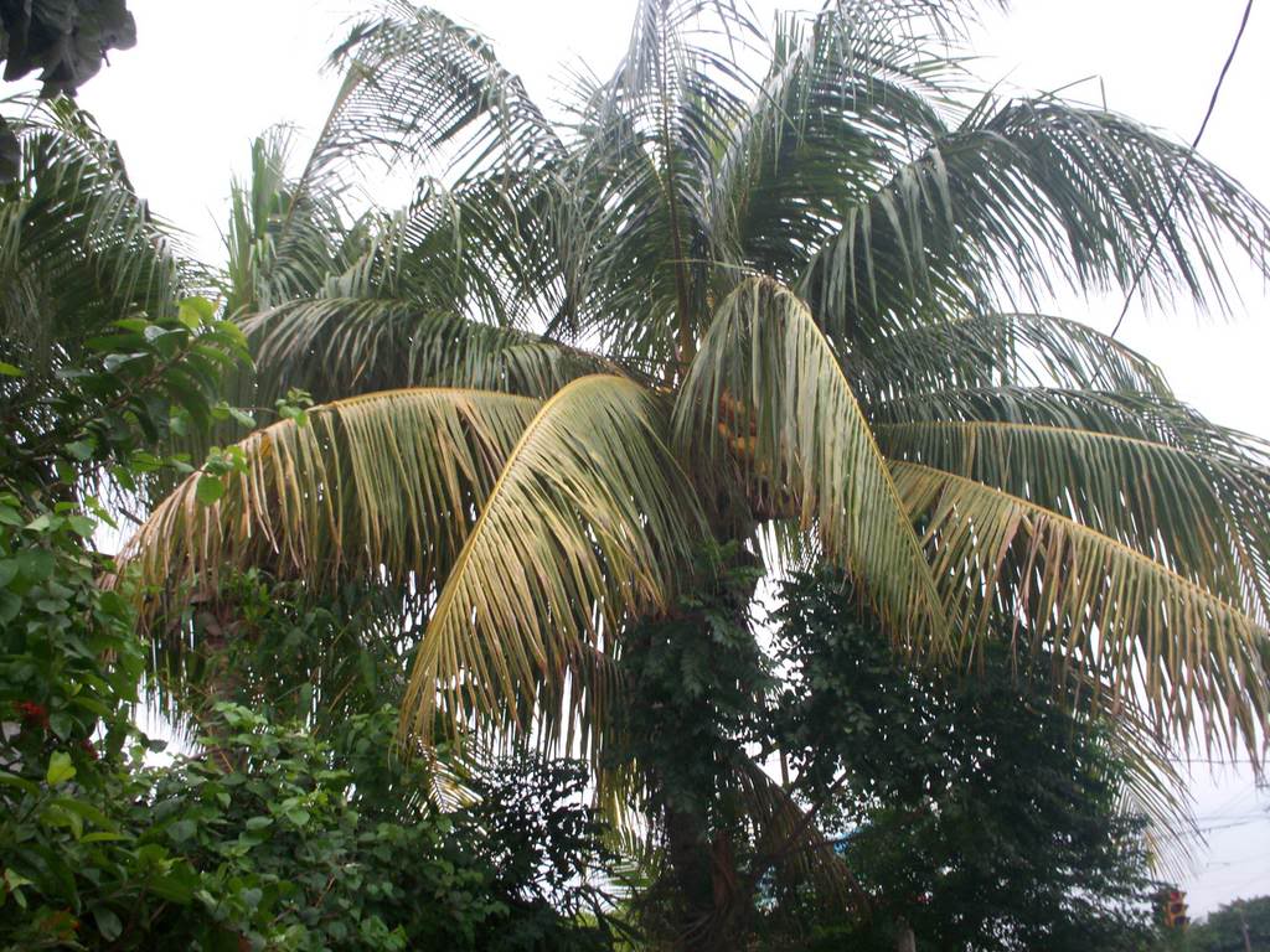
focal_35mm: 36
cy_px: 476
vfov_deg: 39.7
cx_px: 635
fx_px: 1321
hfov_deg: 51.4
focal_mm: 6
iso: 100
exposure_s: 1/248
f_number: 4.5
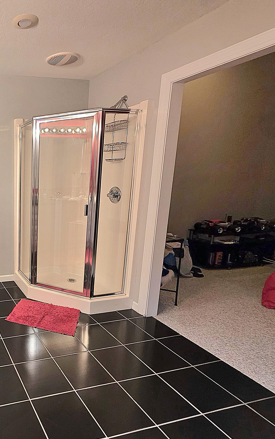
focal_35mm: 20
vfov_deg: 85.1
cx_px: -21
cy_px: 222
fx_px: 240
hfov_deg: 46.0
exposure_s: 1/60.2
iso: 200
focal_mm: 2.2
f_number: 1.9
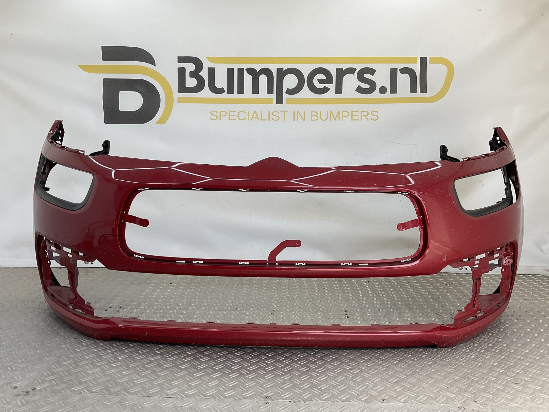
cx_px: 274
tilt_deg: -6.3
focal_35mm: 29
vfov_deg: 48.2
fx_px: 460
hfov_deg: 61.7
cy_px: 206
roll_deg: -1.4
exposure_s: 1/211
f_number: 1.8
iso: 16
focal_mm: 3
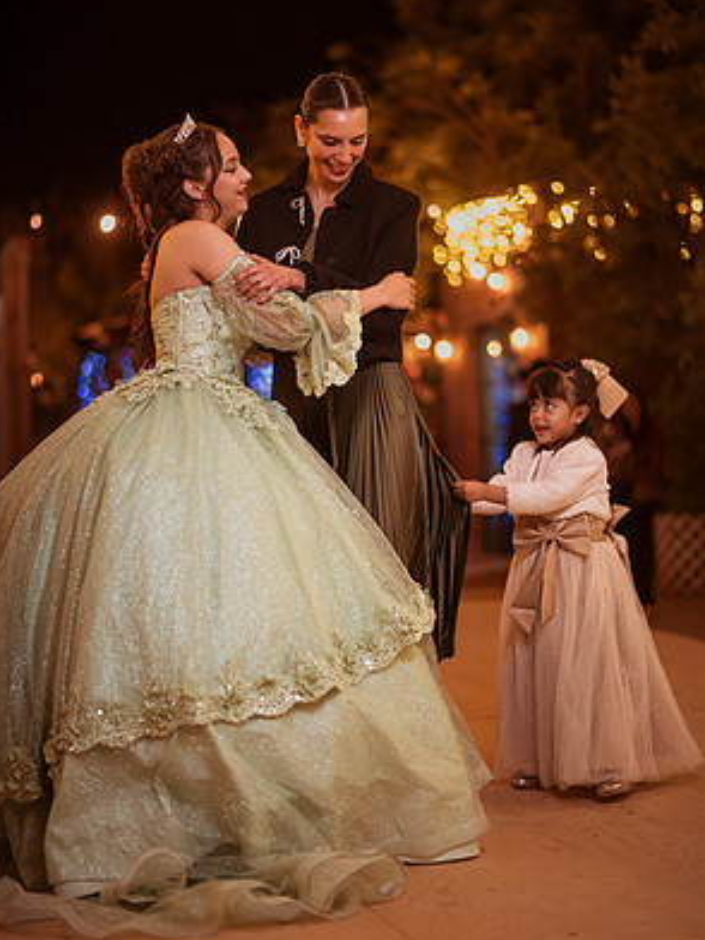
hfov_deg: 22.9
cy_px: 417
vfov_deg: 30.2
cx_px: 348
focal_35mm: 64
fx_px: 1738
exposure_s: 1/320
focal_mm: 58
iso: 3200
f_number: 1.4
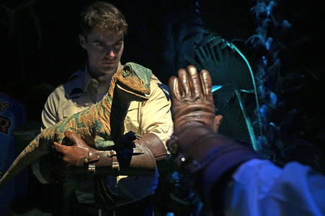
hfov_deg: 41.1
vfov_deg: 28.0
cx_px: 162
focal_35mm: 48
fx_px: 433
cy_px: 108
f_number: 5
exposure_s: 1/100
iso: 5000
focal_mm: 48
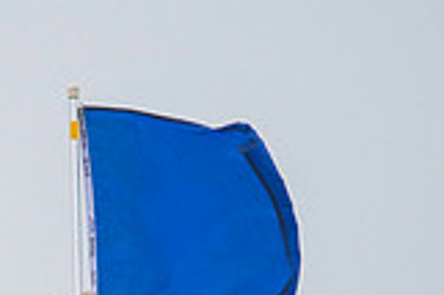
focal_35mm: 1921
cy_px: 340
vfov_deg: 0.7
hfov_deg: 1.1
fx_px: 23668
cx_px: 36
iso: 250
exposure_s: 1/2500
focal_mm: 300
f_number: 4
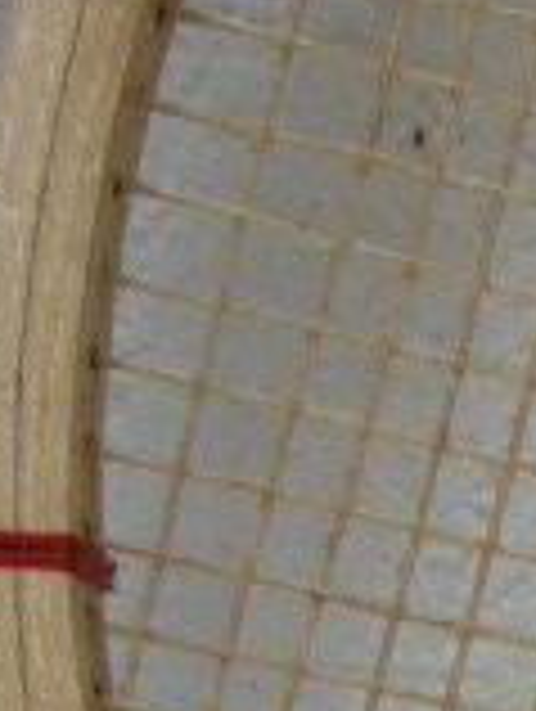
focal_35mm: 105
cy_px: 1197
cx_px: 689
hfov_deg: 13.6
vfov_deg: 16.3
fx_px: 2162
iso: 250
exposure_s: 1/60
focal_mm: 4.4
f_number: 3.3
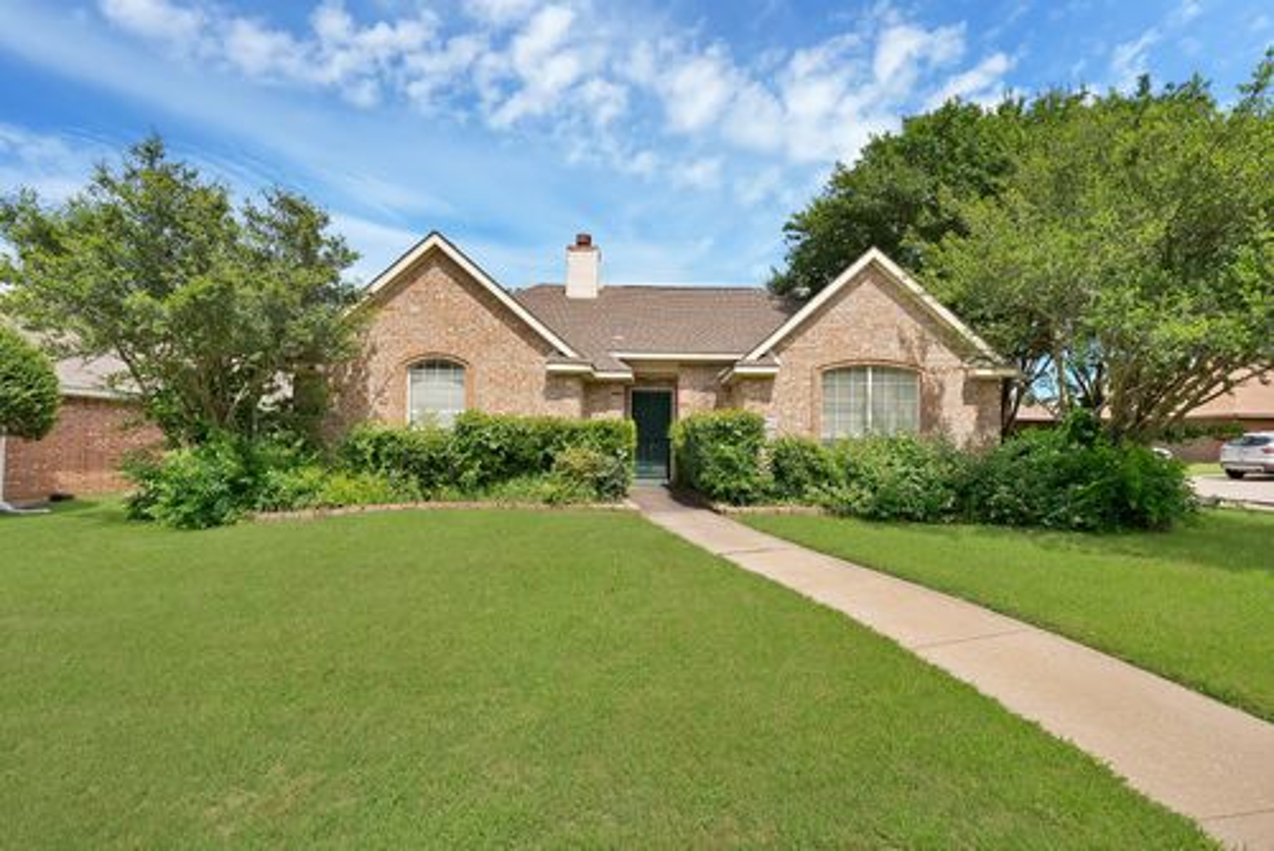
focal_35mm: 15
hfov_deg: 100.4
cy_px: 426
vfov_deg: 77.4
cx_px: 637
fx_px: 531
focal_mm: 15
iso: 640
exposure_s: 1/400
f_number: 9
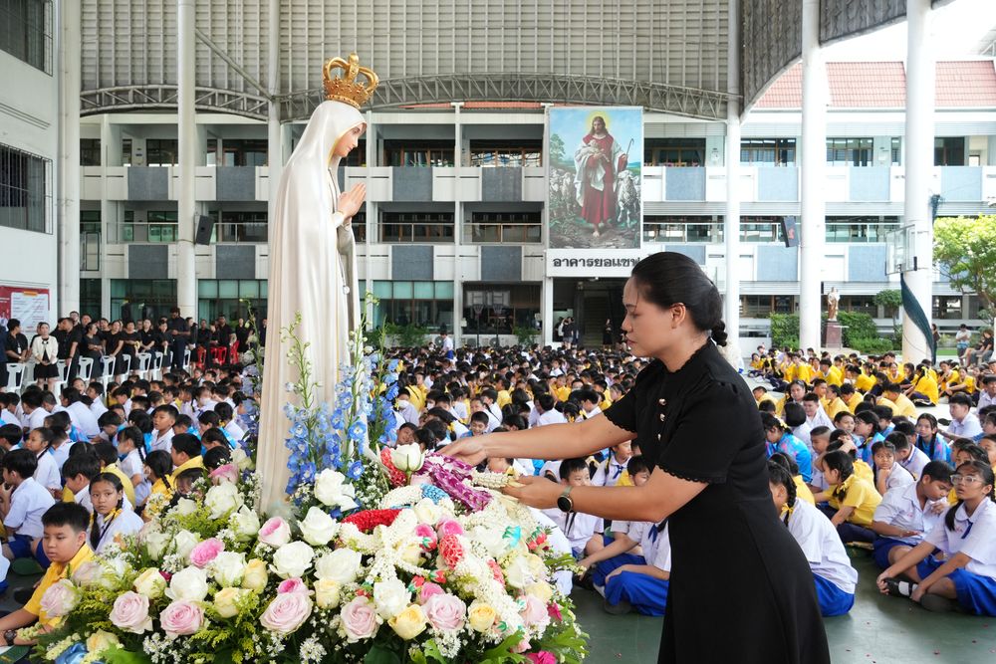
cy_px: 332
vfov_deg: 38.4
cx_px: 498
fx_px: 955
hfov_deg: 55.1
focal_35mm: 34
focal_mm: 23
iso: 1250
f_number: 5.6
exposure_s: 1/200
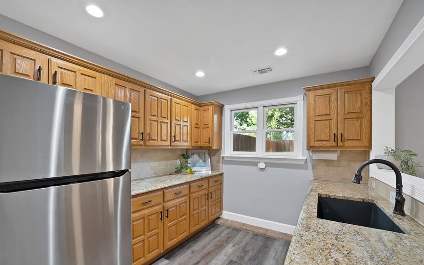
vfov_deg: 78.3
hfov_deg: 105.3
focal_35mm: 14
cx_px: 215
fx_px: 162
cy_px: 149
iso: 640
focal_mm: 12
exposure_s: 1.3
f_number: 9
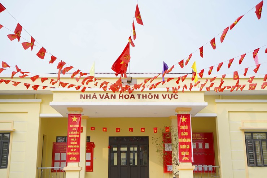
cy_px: 89
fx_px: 334
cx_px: 134
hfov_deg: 43.6
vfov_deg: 29.9
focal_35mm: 45
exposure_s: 1/800
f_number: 4
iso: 160
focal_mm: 45
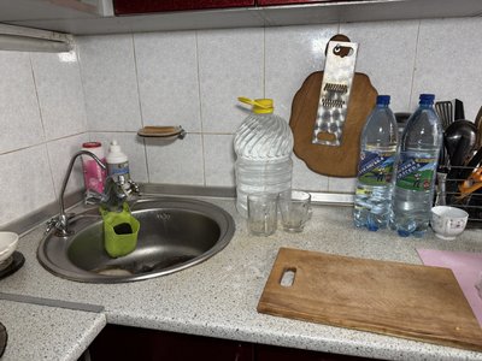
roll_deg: +2.3
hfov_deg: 71.6
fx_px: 334
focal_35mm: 24
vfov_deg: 56.8
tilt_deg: -15.8
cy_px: 180
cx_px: 241
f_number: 1.78
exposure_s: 1/60
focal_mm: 6.76
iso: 320
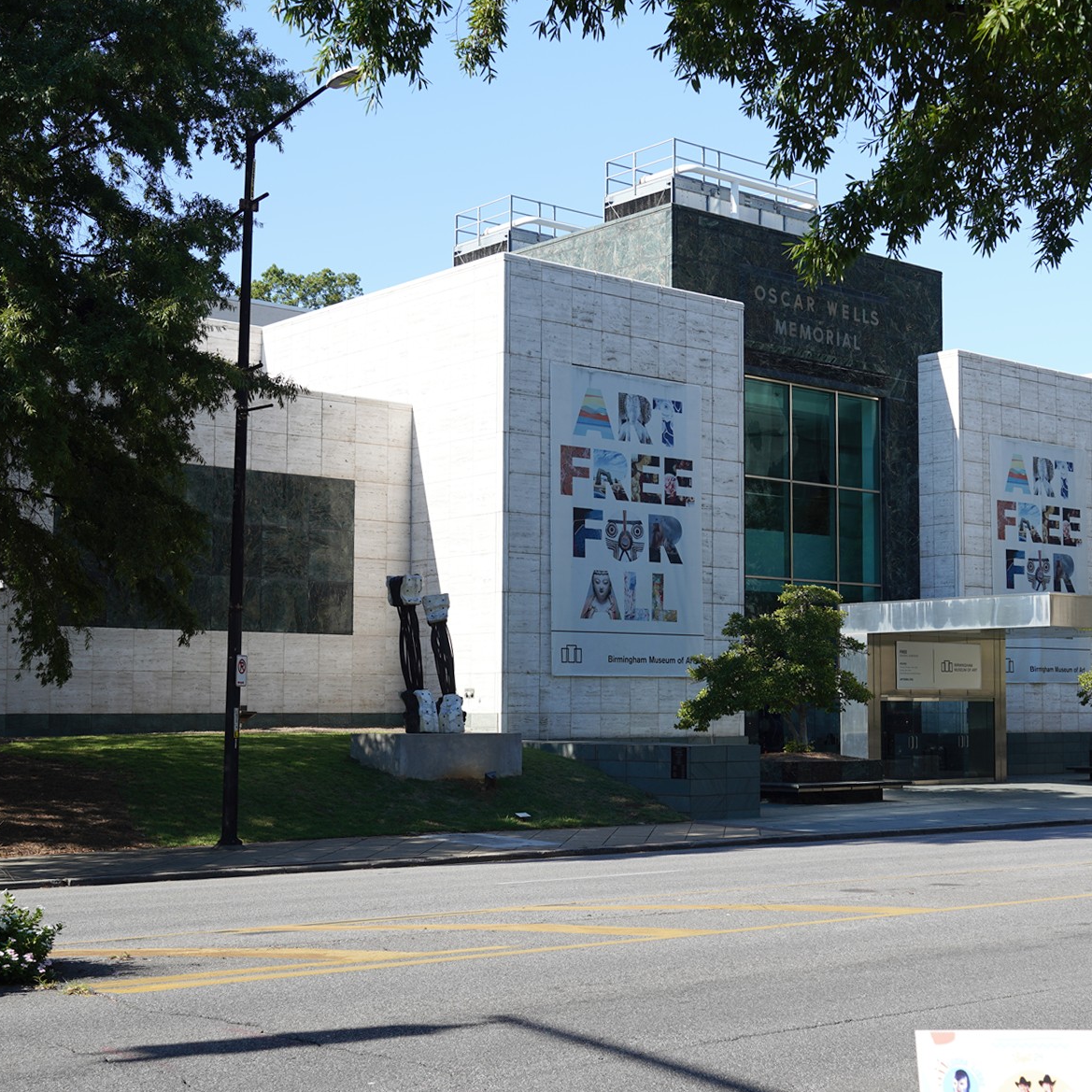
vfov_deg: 35.3
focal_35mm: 48
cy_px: 575
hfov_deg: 35.2
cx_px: 668
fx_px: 1713
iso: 100
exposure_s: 1/100
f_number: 5.6
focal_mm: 33
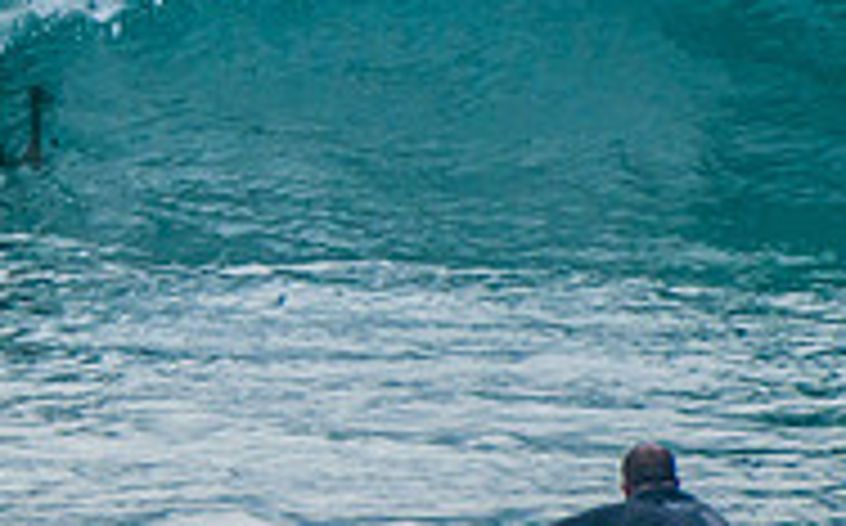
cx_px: -434
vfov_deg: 0.8
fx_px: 39886
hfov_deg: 1.2
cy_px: -49
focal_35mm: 1732
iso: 500
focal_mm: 400
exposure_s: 1/2000
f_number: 8
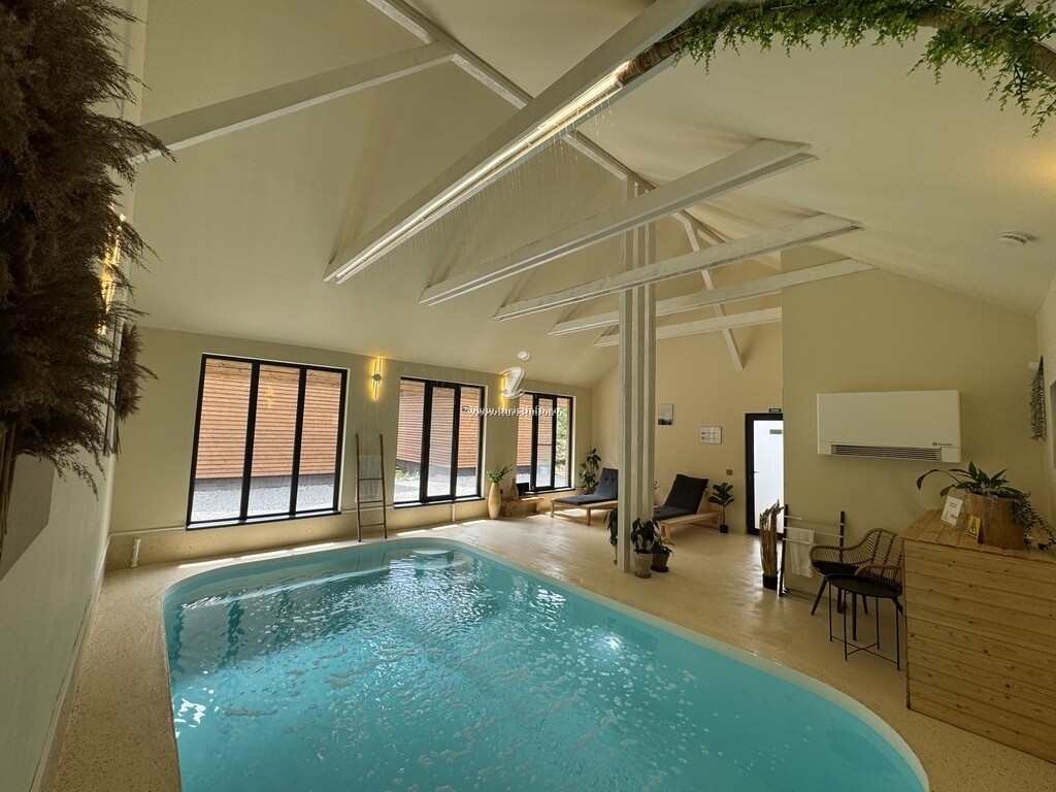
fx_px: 427
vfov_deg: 85.7
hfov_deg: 102.1
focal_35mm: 14
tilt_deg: +4.1
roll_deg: -2.5
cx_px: 528
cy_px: 396
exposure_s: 1/101
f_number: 2.2
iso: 40
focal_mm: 2.22
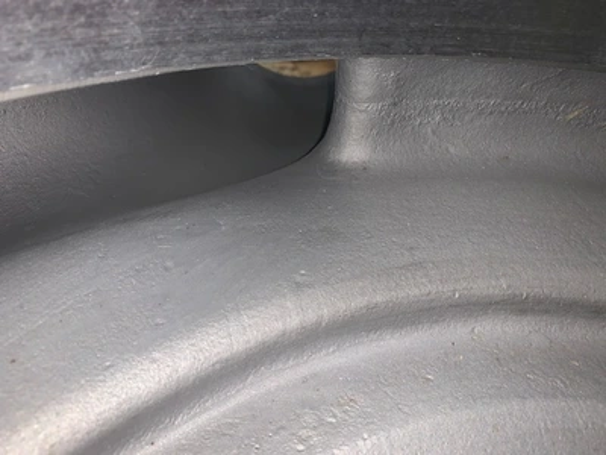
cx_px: 303
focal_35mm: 26
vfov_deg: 53.1
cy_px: 228
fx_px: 455
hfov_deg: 67.3
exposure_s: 1/7
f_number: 1.8
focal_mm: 4.25
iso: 25
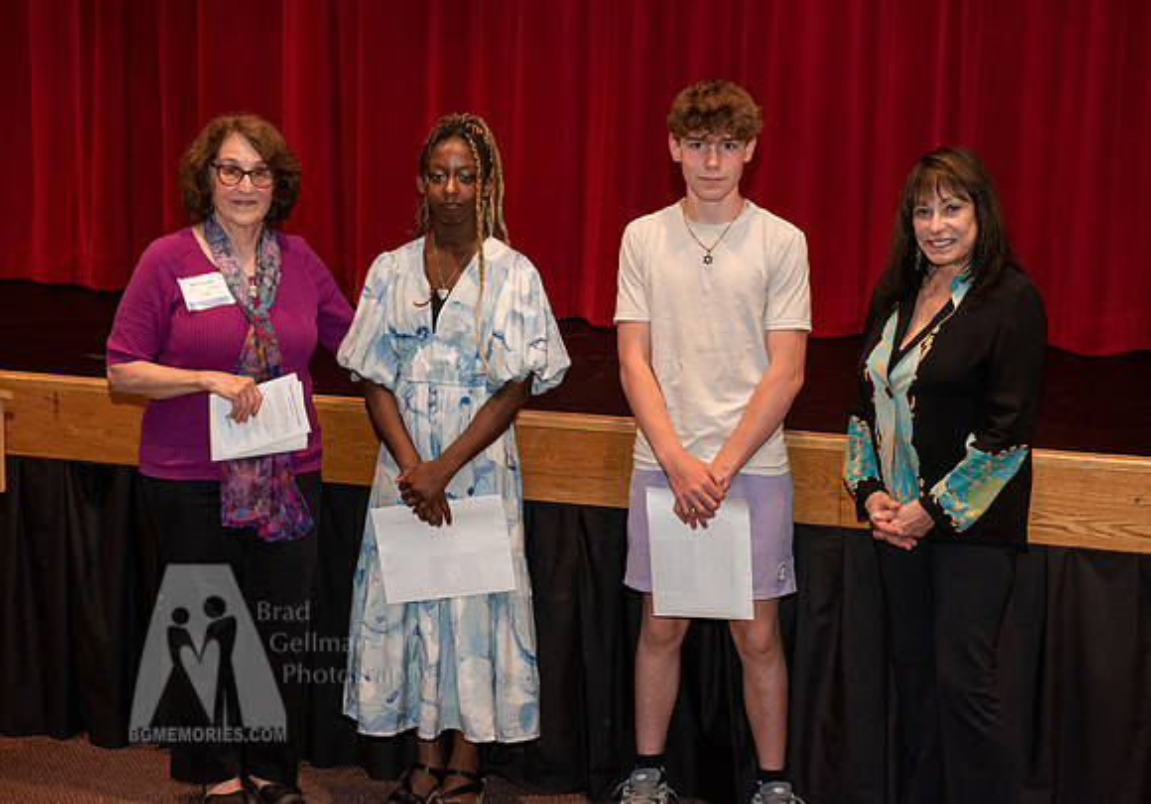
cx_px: 560
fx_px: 2177
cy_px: 382
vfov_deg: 20.9
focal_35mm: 67
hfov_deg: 29.6
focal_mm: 62
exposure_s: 1/100
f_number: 4.5
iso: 1600
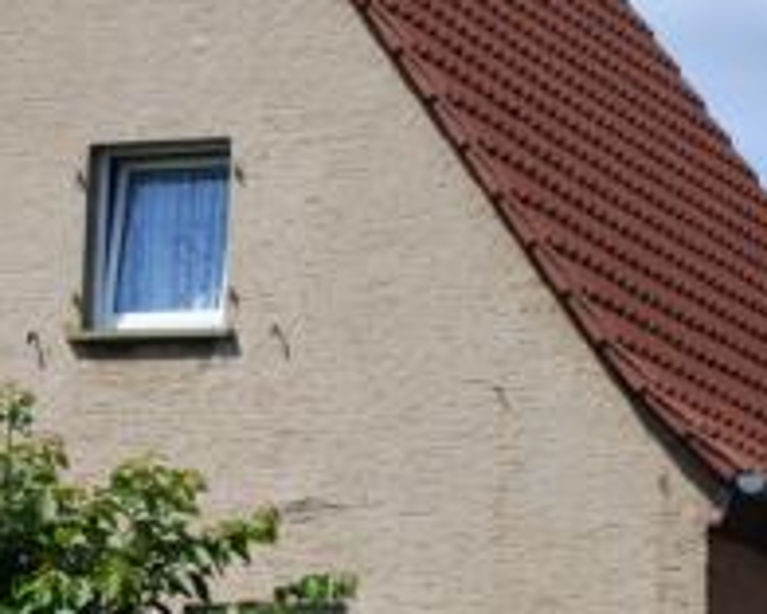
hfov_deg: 9.1
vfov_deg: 7.4
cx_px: 23
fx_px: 4769
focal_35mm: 210
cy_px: 344
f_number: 5
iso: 160
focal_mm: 22.7
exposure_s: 1/1000
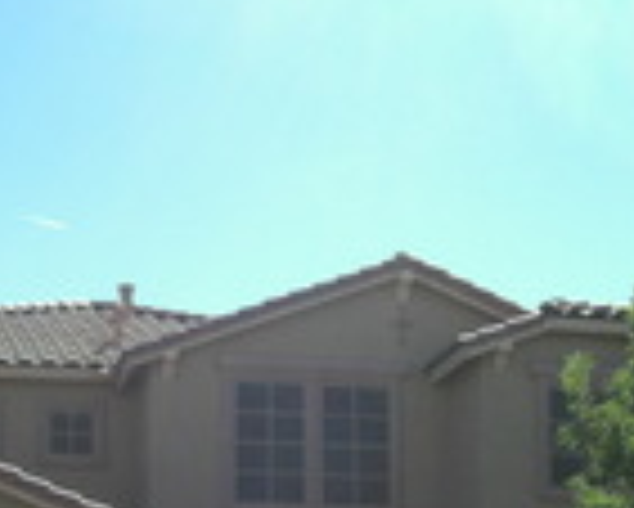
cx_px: 220
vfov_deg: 16.4
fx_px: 1709
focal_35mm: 91
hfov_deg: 21.0
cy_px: 571
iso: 80
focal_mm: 7.9
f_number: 4
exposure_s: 1/400
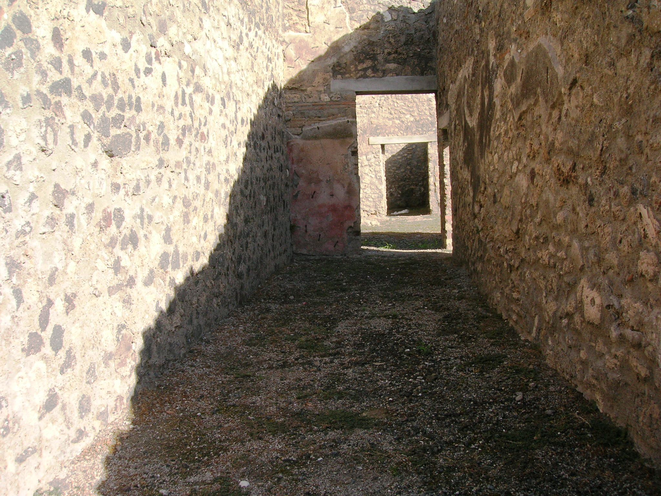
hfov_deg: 54.0
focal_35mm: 34
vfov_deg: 41.8
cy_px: 248
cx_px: 330
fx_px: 649
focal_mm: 5.7
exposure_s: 1/150
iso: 50
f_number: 4.9
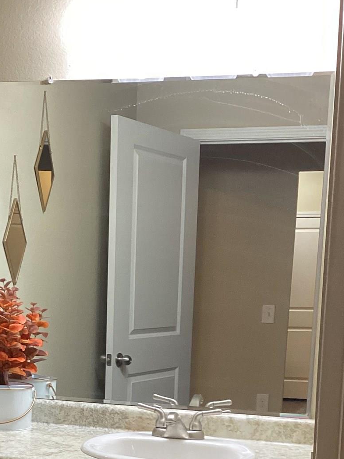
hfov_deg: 21.0
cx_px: 60
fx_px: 914
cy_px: 394
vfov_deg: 27.4
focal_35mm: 69
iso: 200
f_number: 2.4
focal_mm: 3.3
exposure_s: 1/60
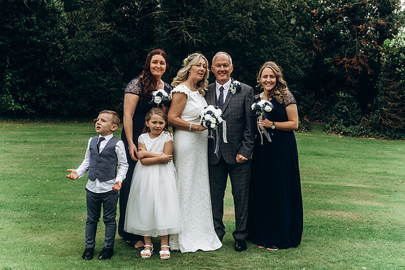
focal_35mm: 60
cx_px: 202
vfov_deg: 22.6
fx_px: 675
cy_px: 135
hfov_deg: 33.4
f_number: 7.1
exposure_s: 1/100
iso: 200
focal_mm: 60
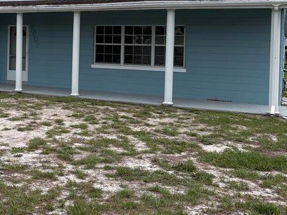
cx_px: 27
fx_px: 456
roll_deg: -0.5
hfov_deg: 33.1
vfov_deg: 26.1
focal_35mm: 55
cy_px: 44
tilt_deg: -0.7
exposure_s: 1/6993
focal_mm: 5.96
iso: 50
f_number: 1.6
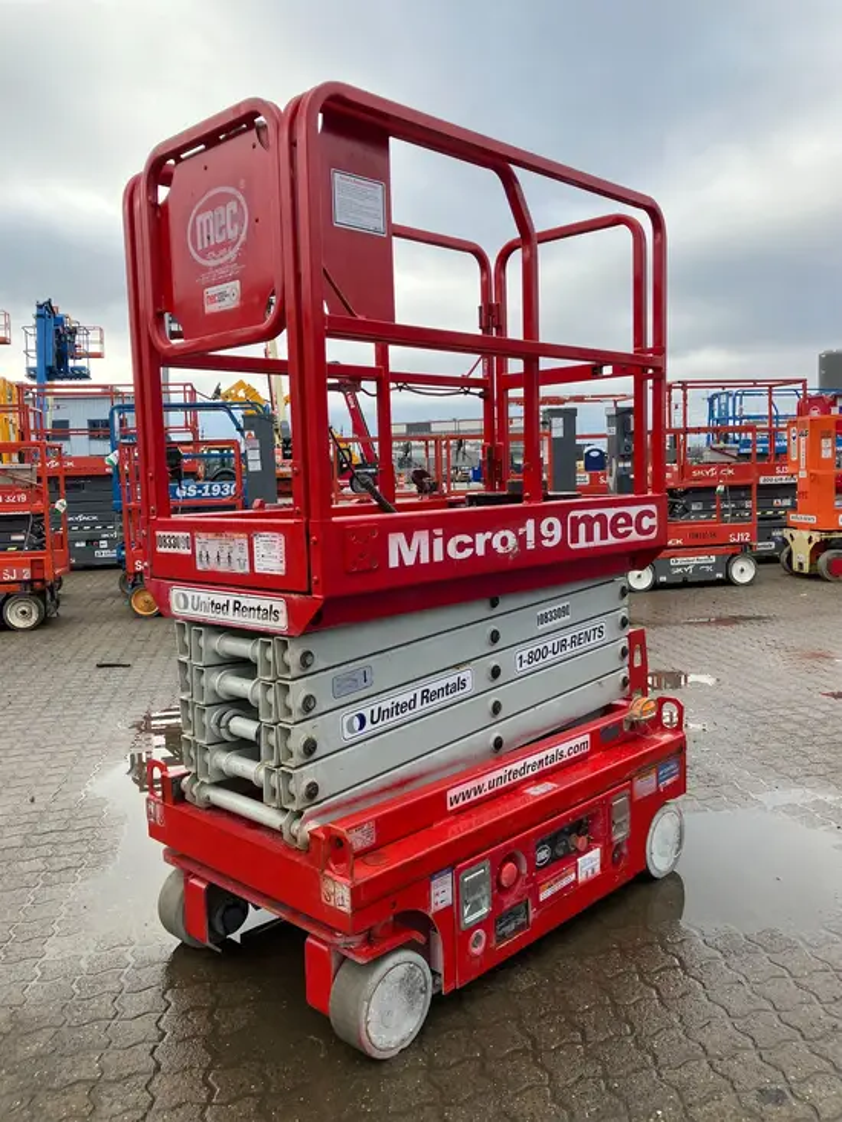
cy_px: 561
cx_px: 421
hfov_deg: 49.8
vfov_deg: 63.4
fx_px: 908
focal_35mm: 28
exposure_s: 1/303
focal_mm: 3.99
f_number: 1.8
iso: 32
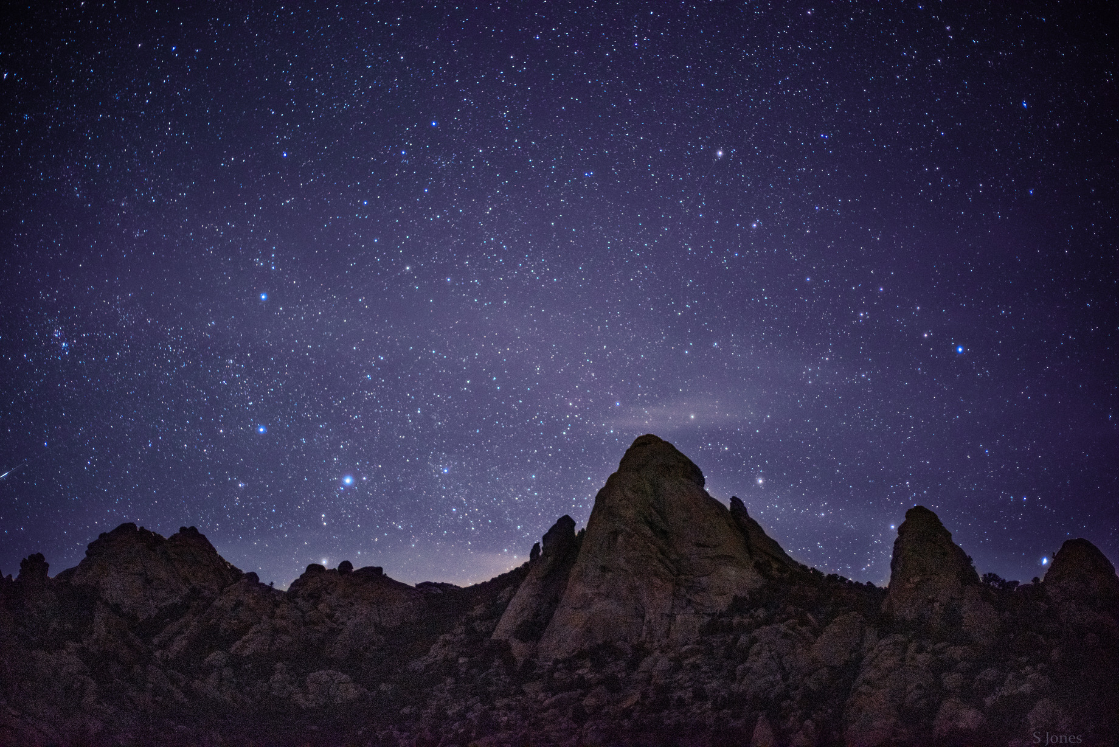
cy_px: 374
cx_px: 560
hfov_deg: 39.6
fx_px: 1555
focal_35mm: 50
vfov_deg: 27.0
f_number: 1.8
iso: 2000
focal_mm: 50
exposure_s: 20
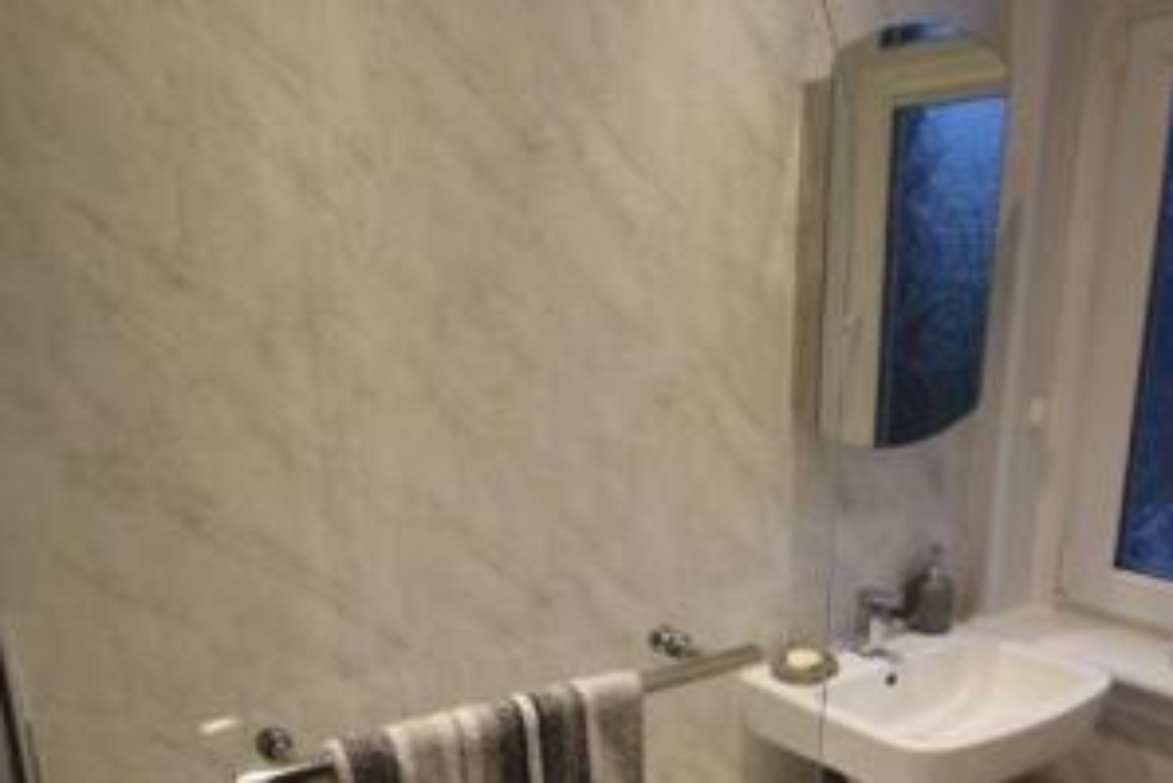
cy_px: 608
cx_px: 525
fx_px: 1076
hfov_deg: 57.1
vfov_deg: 38.7
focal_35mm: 33
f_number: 4
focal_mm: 10
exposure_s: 1/80
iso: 400
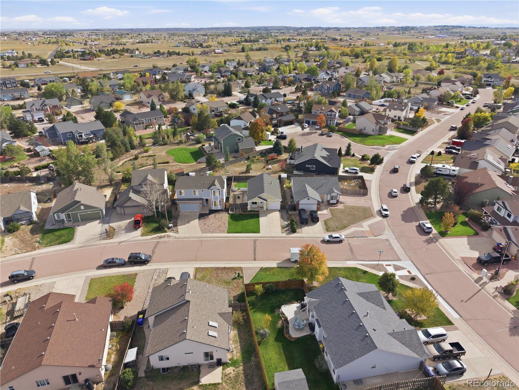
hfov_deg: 71.6
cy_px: 195
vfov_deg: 56.8
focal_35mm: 24
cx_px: 260
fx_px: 360
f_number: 1.8
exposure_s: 1/3000
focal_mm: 8.7
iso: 140
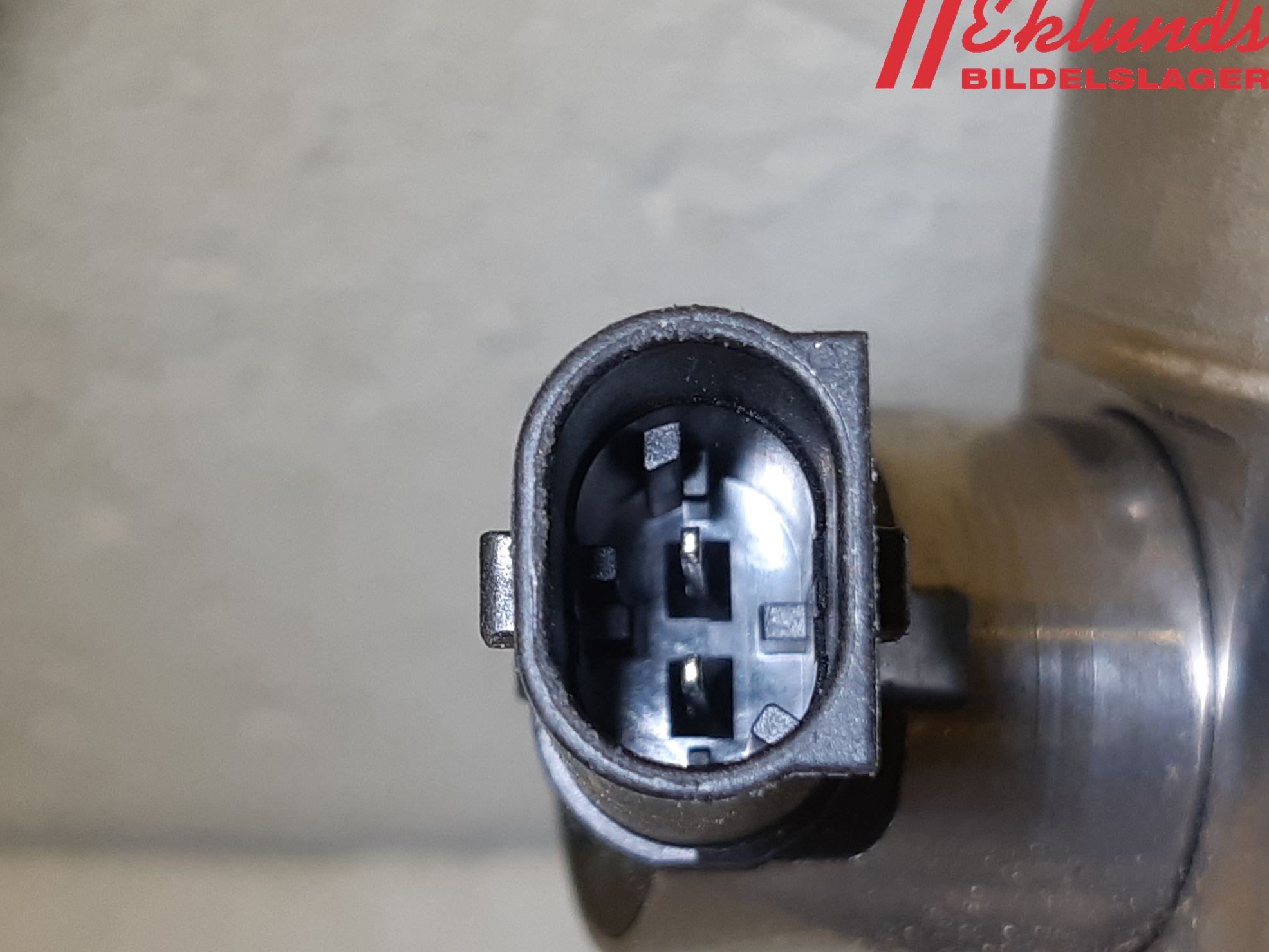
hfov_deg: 65.3
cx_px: 611
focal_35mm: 27
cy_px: 474
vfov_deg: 51.4
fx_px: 990
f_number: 1.7
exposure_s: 1/50
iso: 64
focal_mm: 3.93
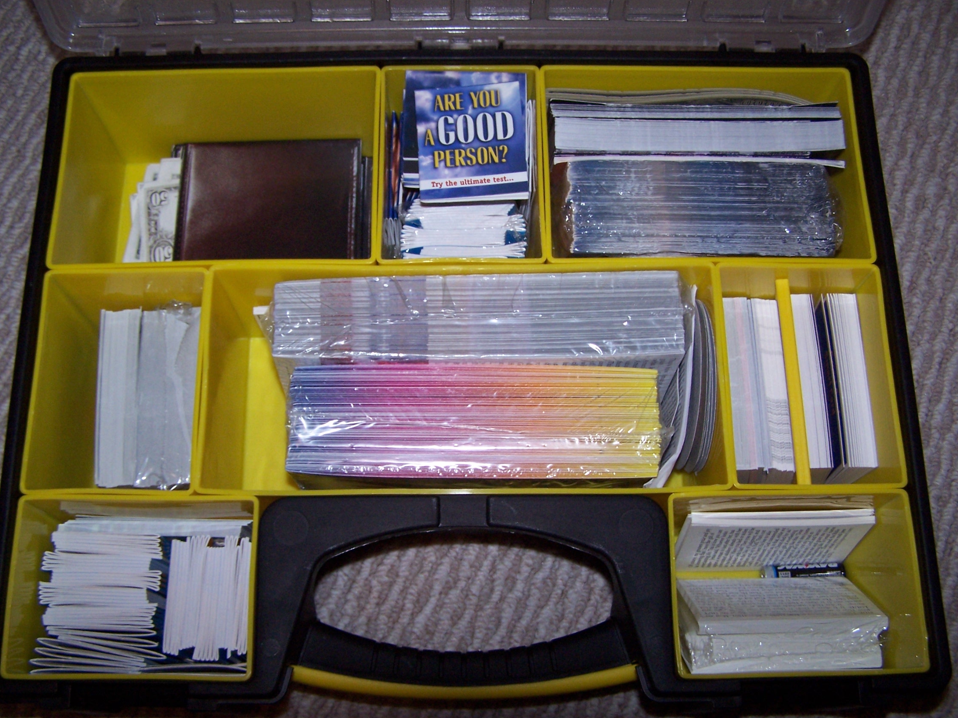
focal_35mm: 39
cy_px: 368
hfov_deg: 47.9
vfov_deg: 36.8
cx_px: 474
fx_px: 1079
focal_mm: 6.3
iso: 140
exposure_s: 1/60
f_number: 2.8
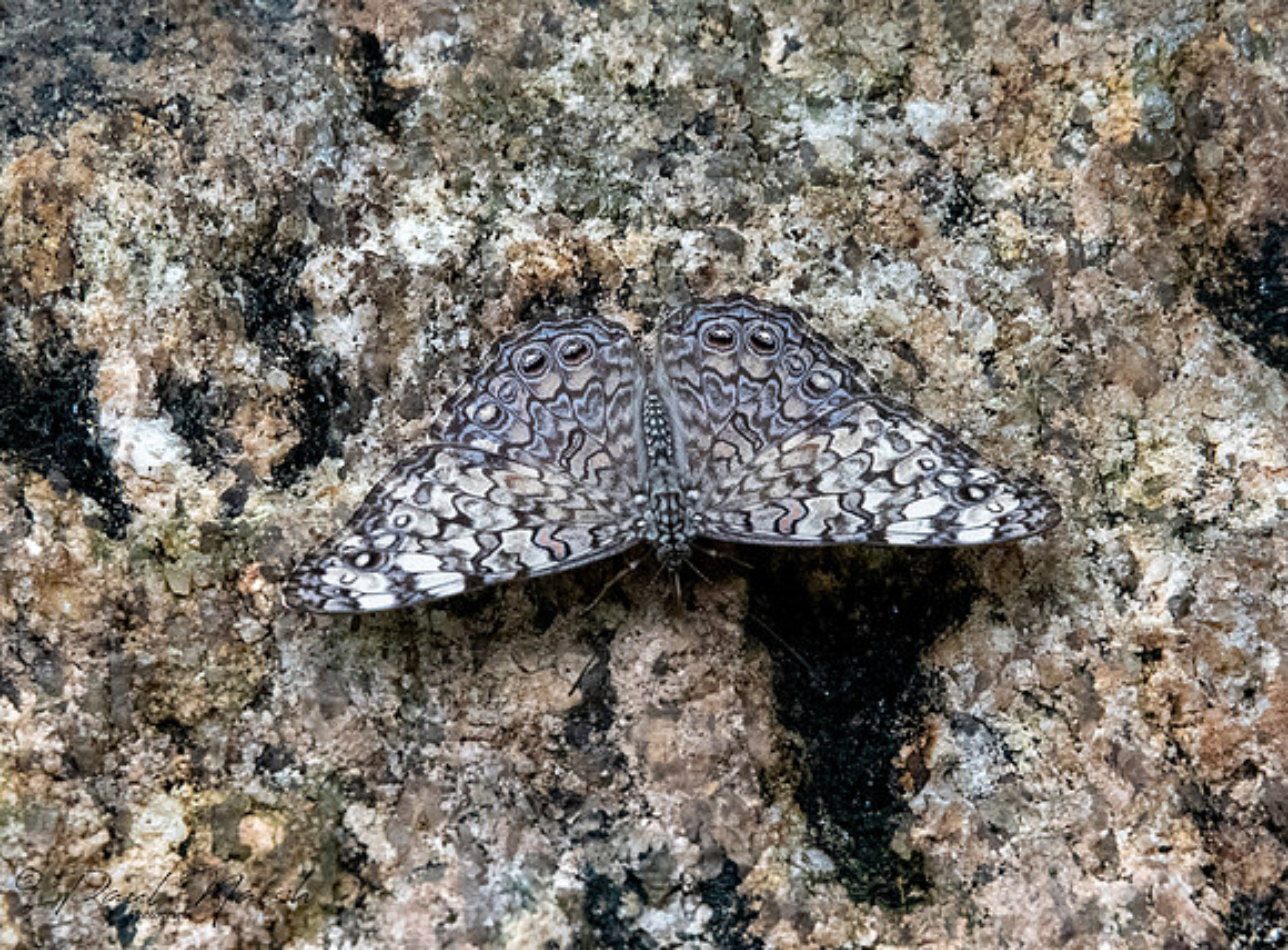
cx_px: 652
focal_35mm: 626
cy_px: 528
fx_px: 23158
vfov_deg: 2.4
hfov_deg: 3.2
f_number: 9
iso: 5600
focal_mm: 300
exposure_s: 1/320
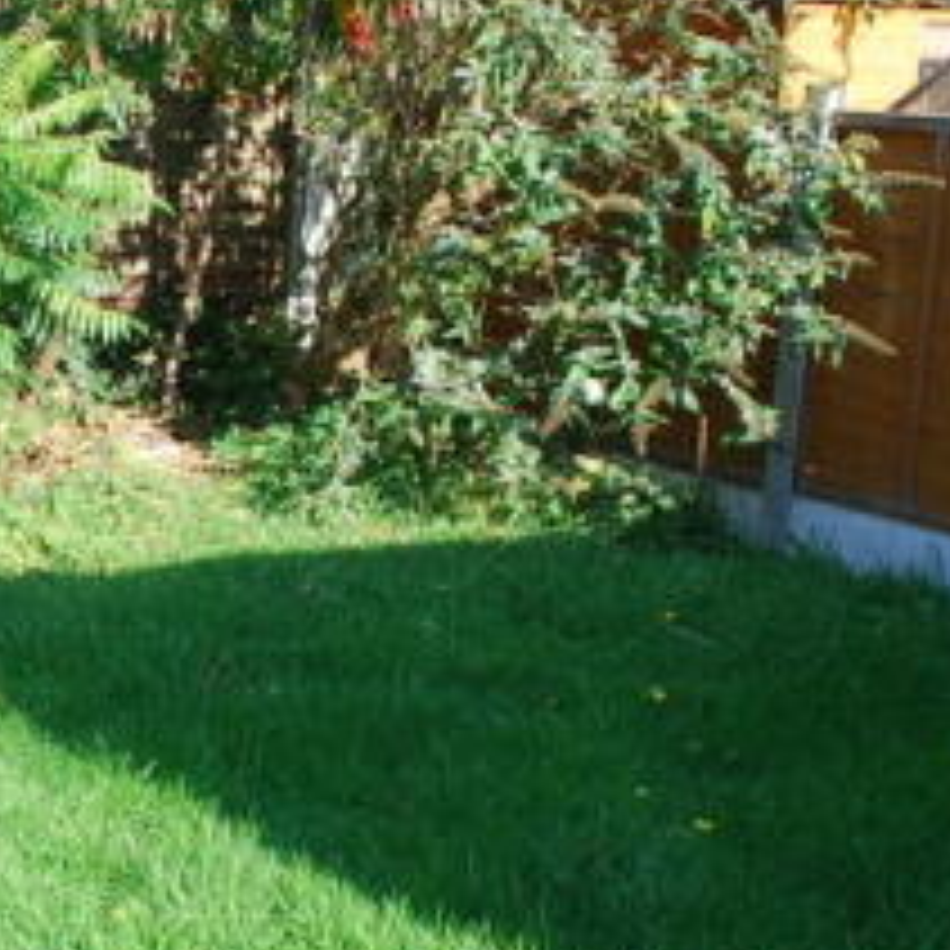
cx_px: -133
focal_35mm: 71
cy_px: 489
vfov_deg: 24.3
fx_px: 2204
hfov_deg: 22.7
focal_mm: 18
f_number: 5.6
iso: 160
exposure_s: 1/125
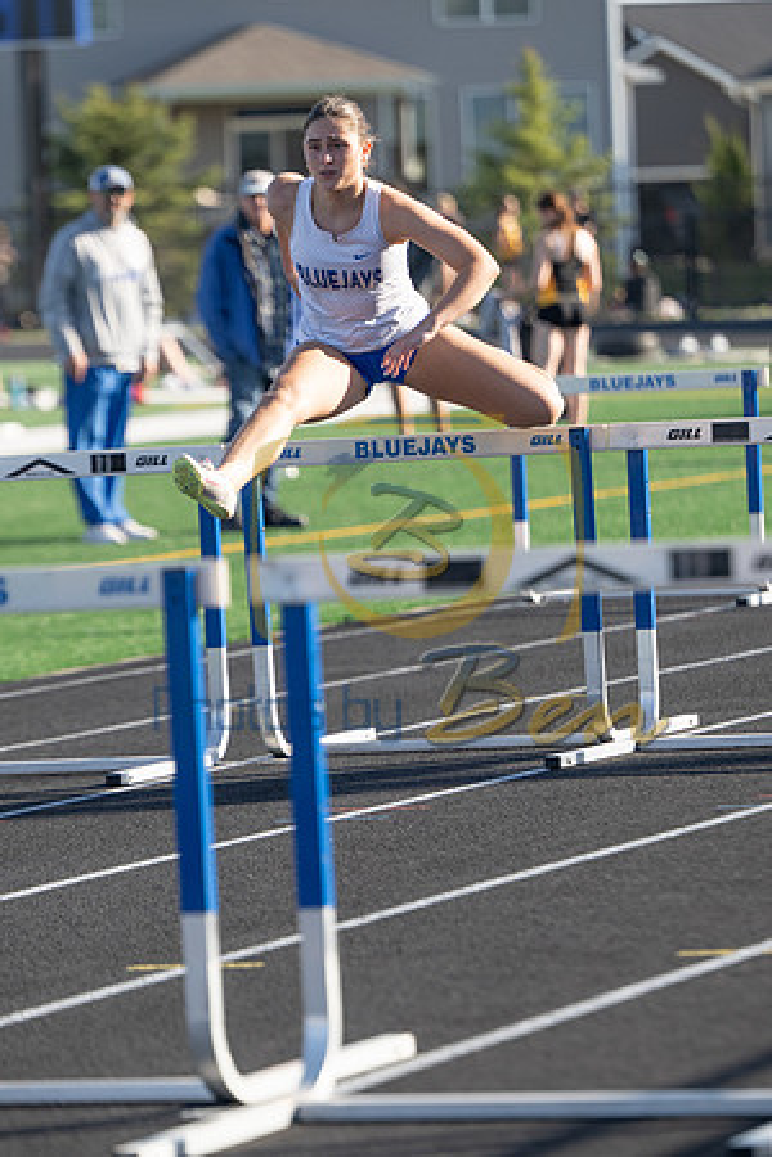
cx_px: 386
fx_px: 7945
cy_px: 578
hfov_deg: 5.6
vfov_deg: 8.3
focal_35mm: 247
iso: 160
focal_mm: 165
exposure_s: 1/1250
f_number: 3.2
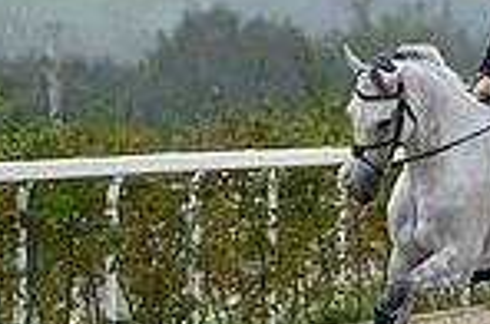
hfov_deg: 2.6
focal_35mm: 785
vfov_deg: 1.7
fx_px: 10662
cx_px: 805
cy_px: 116
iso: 360
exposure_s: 1/800
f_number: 5
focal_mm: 200
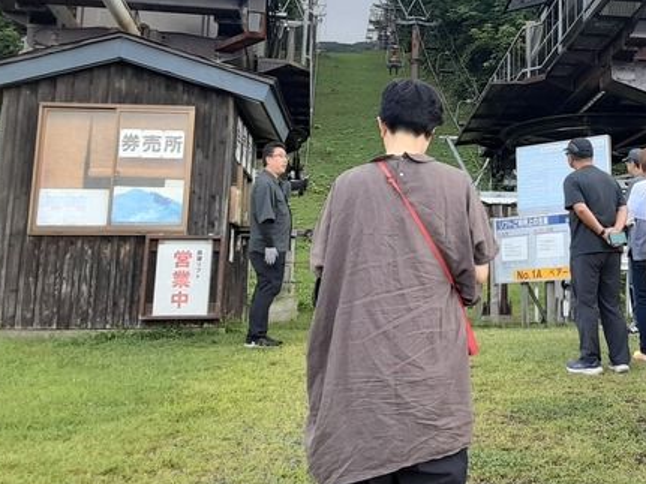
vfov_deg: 28.1
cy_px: 118
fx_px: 951
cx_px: 542
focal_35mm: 51
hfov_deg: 35.9
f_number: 1.9
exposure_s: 1/220
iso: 40
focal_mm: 2.91
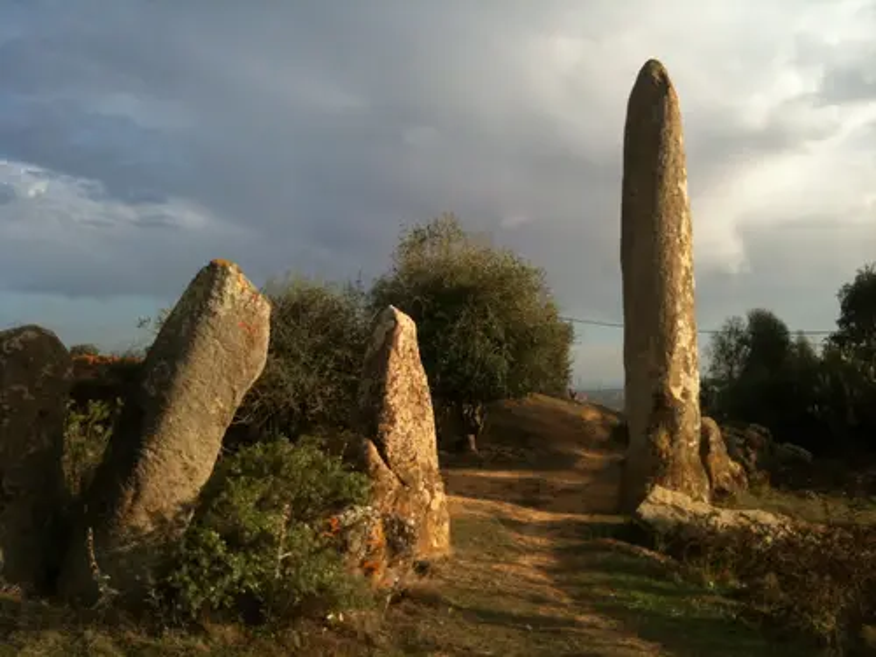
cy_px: 328
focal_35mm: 35
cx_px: 438
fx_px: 886
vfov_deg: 40.7
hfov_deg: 52.6
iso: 64
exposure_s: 1/768
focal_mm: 3.85
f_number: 2.8
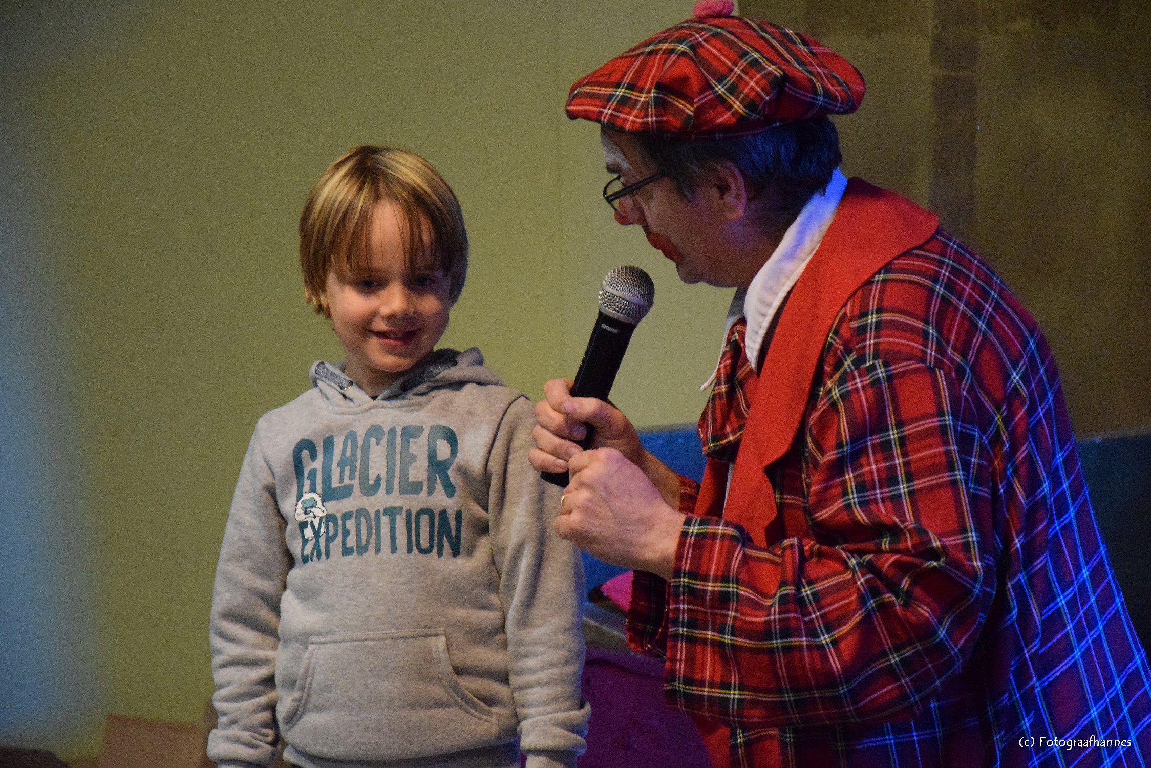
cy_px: 384
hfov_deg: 13.0
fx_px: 5037
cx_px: 576
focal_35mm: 158
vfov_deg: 8.7
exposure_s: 1/80
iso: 6400
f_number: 5.6
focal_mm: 105
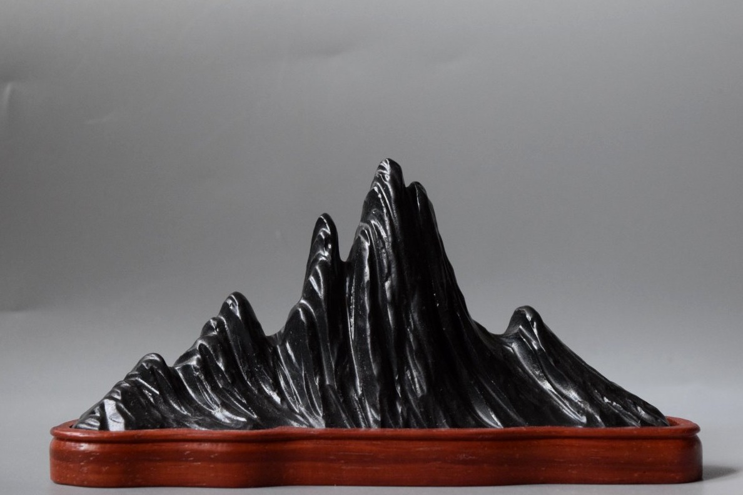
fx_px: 1703
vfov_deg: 16.6
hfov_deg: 24.6
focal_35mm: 82
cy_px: 248
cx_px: 372
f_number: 5.6
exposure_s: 1/60
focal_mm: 55
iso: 2200
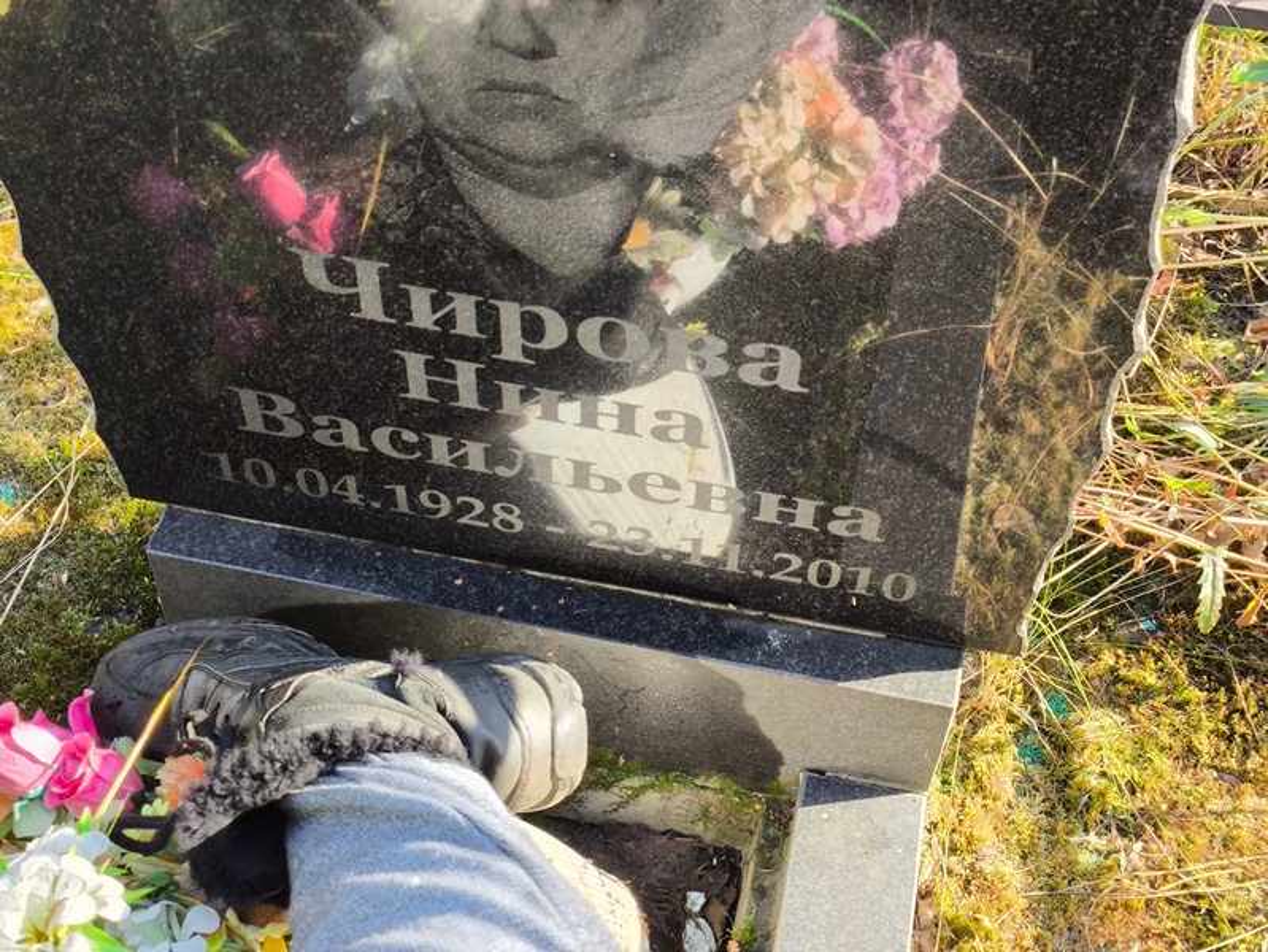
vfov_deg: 29.1
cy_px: 476
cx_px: 634
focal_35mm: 50
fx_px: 1832
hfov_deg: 38.2
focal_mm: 4.71
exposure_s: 1/148
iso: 50
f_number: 1.7
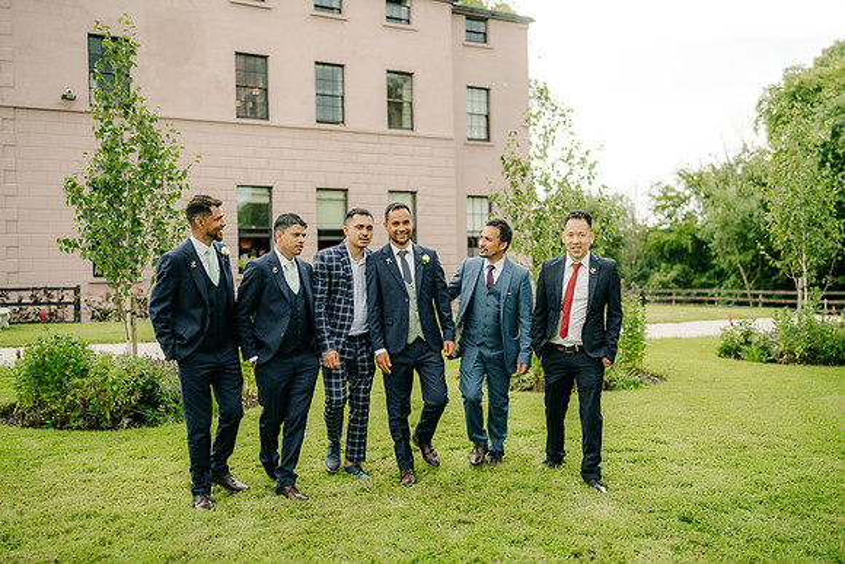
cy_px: 282
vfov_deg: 37.9
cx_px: 422
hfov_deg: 54.4
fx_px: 822
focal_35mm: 35
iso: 100
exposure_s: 1/500
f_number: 1.6
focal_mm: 35
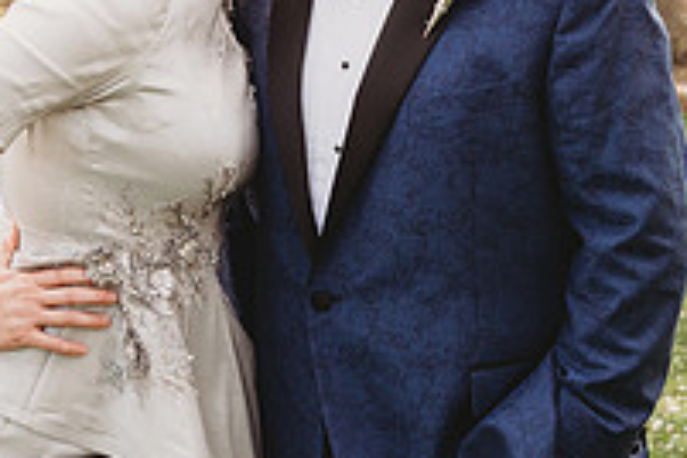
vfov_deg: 13.3
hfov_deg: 20.2
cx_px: 291
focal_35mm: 101
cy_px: -32
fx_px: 1927
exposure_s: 1/500
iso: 200
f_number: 4
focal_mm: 35
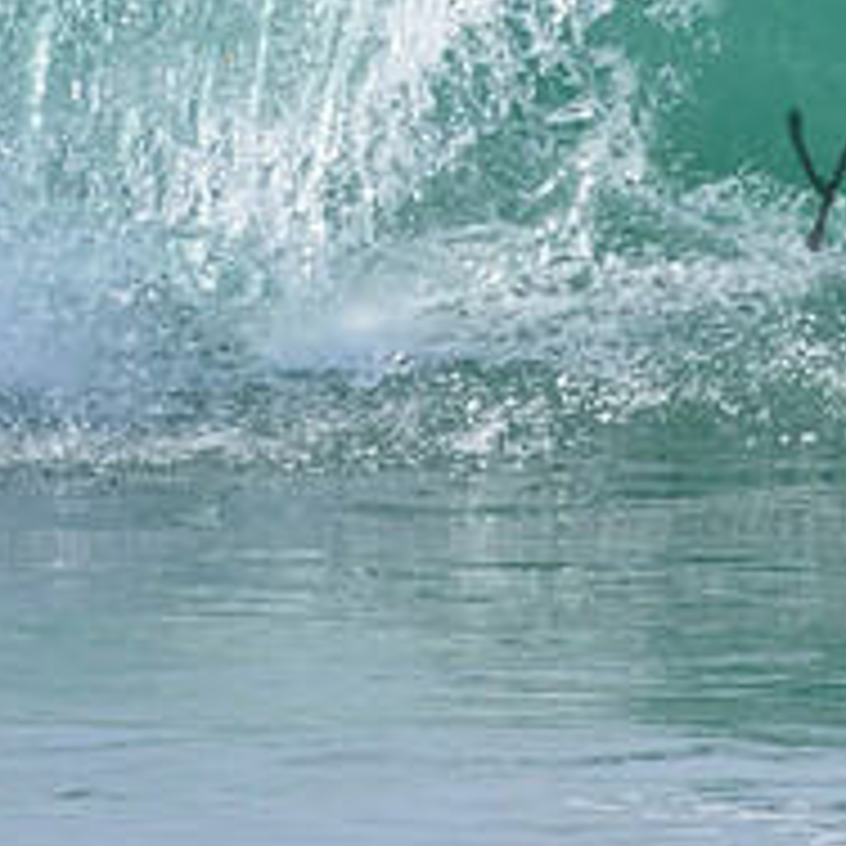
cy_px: -111
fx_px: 79633
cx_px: 1060
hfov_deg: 0.6
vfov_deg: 0.6
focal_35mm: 2880
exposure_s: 1/2000
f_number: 11
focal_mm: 800
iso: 1600
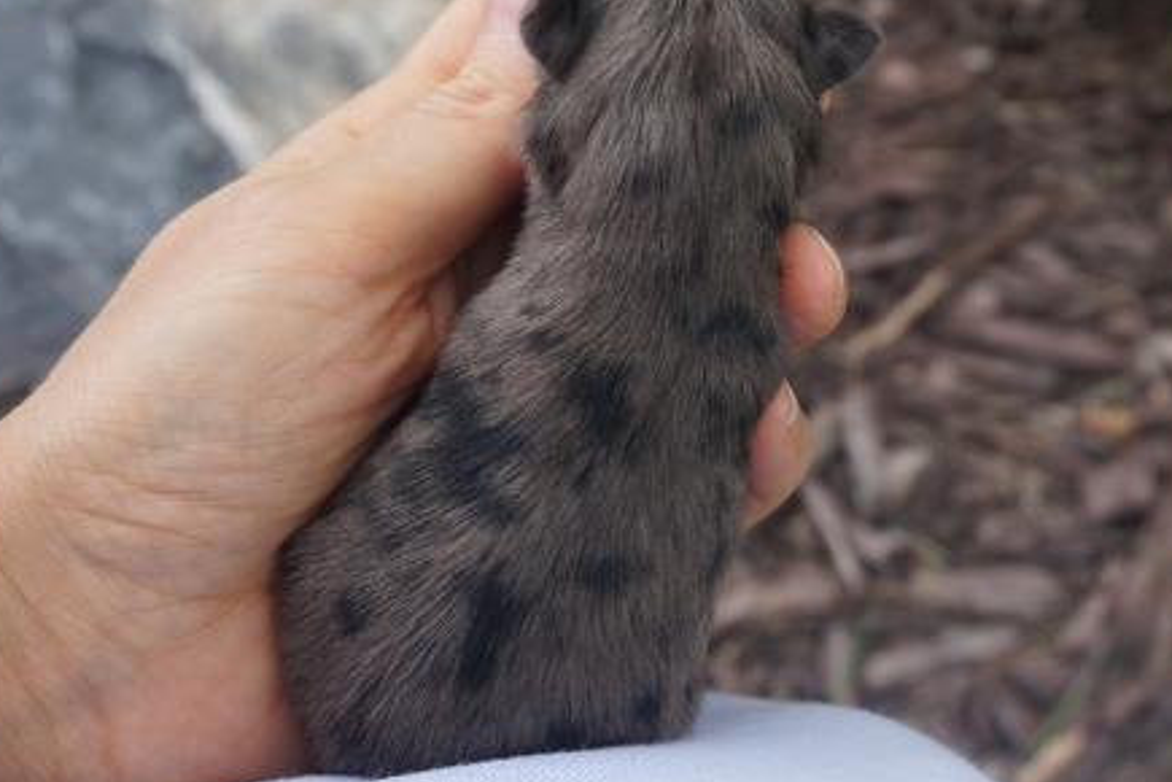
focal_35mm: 53
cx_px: 779
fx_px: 1725
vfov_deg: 25.4
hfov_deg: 37.1
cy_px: 263
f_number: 5.6
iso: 100
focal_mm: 24
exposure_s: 1/80
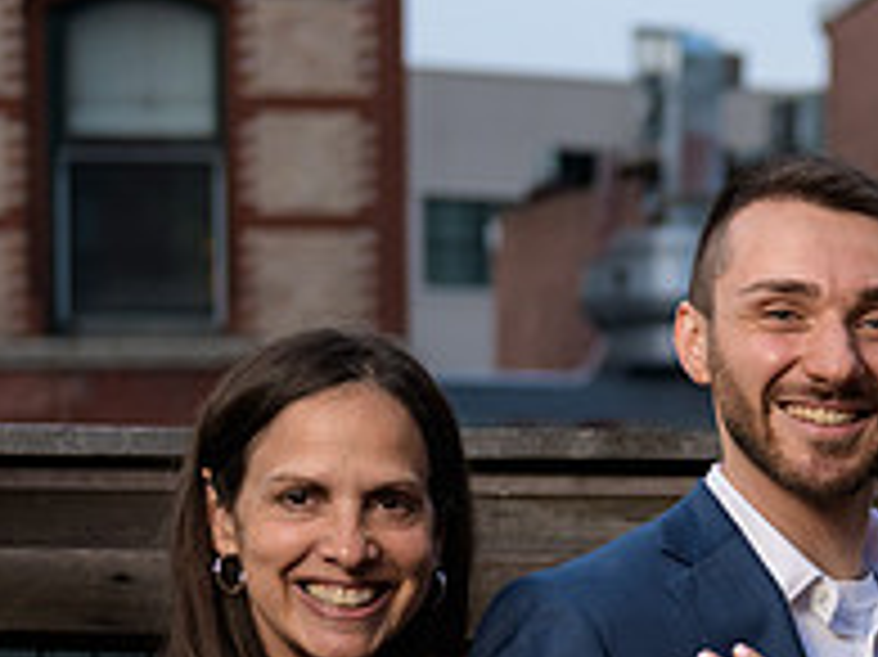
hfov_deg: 13.0
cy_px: 785
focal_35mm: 149
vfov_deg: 9.8
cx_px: 995
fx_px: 3777
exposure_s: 1/250
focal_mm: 52
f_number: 3.2
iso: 400
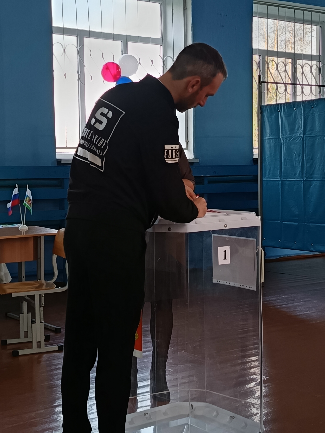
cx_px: 162
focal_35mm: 62
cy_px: 216
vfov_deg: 31.2
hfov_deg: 23.7
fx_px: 776
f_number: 1.75
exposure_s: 1/50
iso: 690
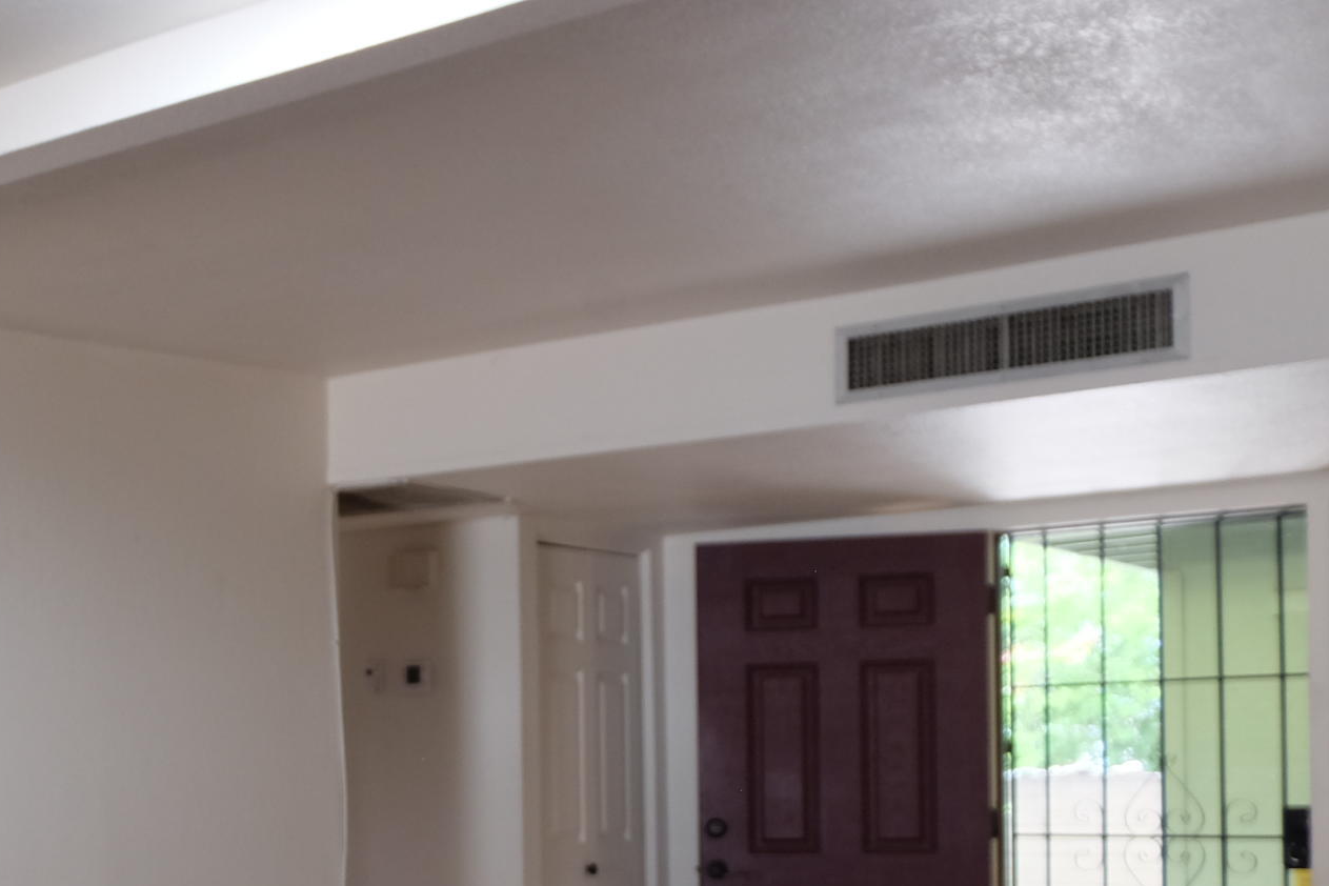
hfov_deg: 32.0
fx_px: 2104
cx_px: -37
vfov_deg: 23.2
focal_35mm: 57
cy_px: 791
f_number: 3.5
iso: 400
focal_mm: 16
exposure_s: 1/28
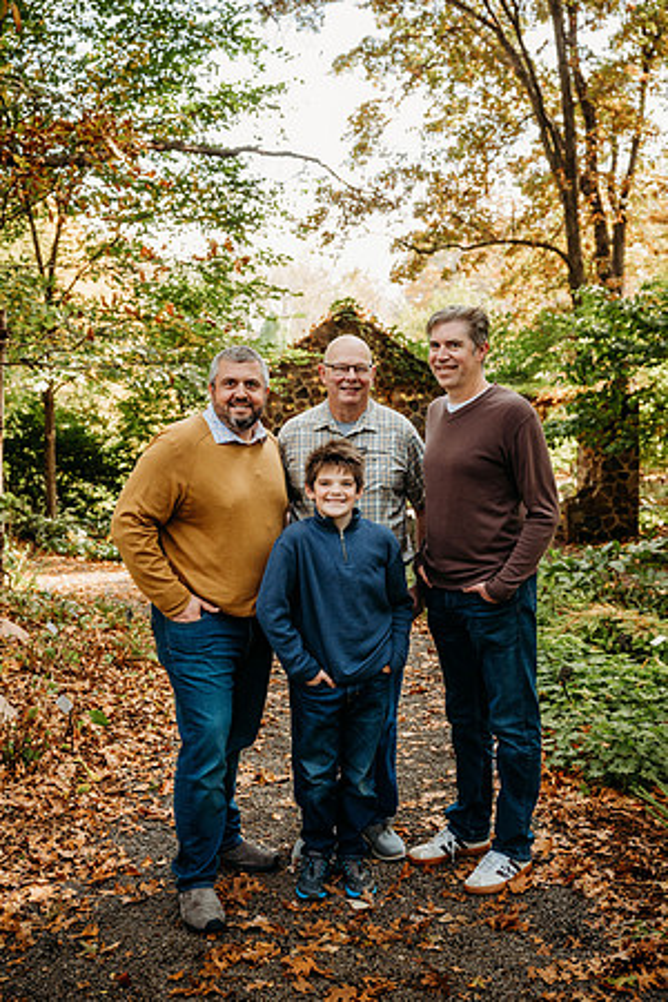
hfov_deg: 35.1
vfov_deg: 50.7
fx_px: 1058
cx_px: 334
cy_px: 501
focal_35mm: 38
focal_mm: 38
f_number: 4
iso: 500
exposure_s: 1/320
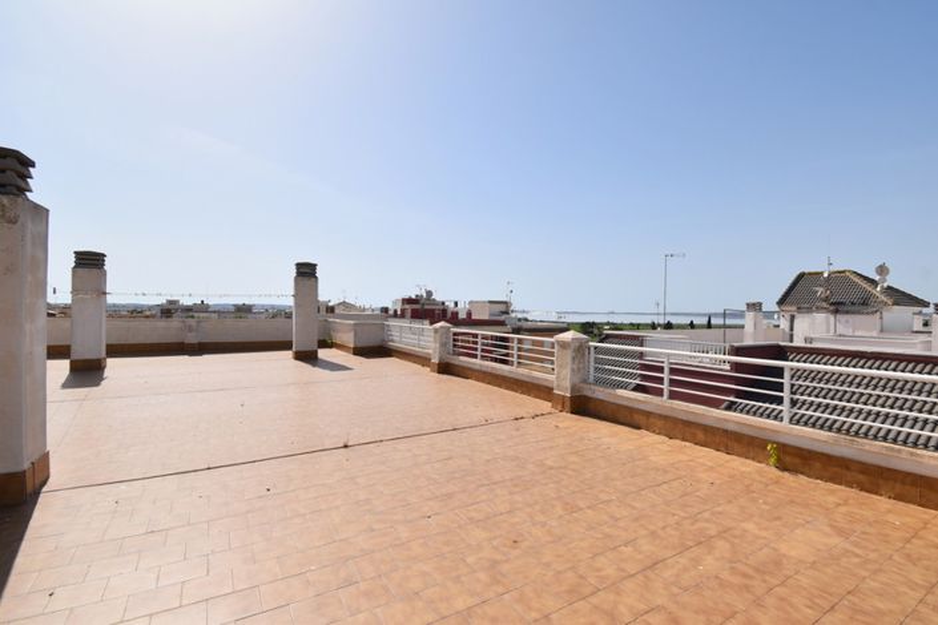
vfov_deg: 77.3
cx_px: 469
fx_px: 391
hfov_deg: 100.4
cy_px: 312
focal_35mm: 15
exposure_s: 1/400
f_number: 10
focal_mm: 10
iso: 100
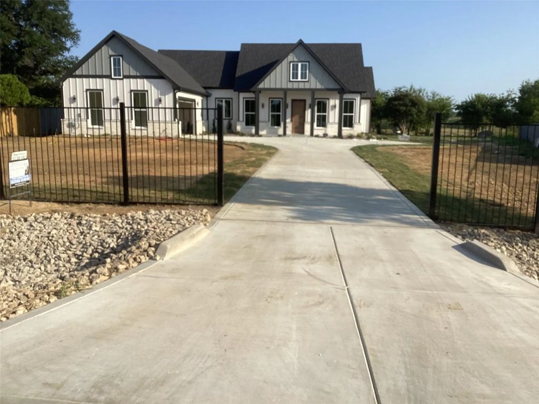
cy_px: 202
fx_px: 483
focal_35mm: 31
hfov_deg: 58.4
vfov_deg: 45.4
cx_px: 270
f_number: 2.4
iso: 25
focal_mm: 3.3
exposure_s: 1/1335
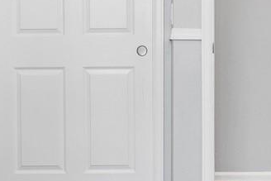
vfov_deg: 17.2
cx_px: 149
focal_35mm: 78
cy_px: 14
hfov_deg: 26.0
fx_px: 587
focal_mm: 16
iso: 200
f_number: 8
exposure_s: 1.6
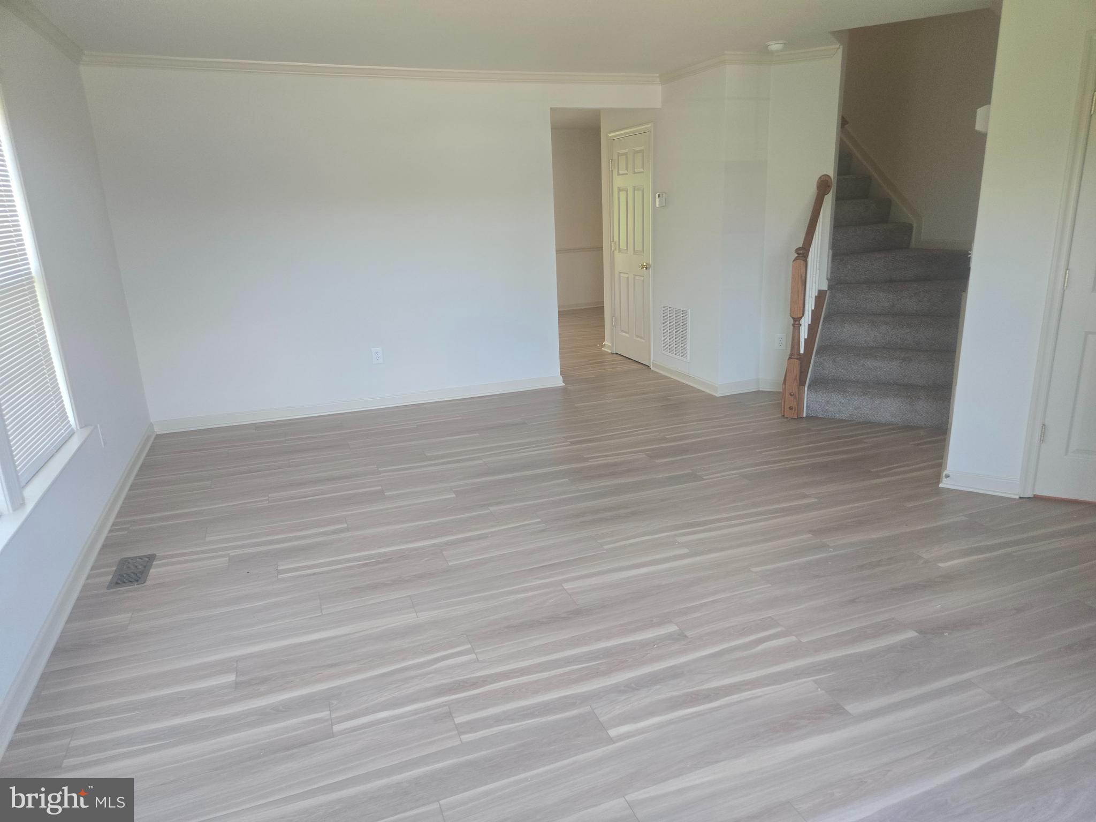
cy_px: 411
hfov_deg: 73.9
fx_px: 728
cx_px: 548
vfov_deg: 58.9
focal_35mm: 23
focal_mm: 5.4
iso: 200
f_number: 1.8
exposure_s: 1/120
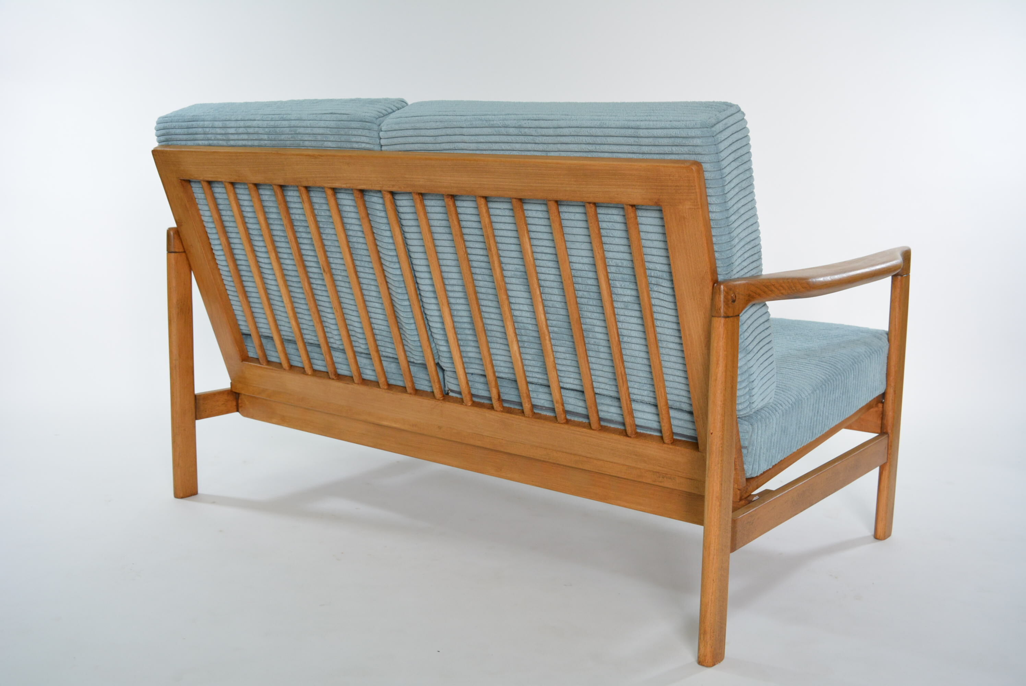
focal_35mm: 39
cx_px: 513
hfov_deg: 49.5
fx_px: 1112
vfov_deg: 34.3
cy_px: 343
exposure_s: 1/60
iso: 800
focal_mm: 26
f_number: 5.6
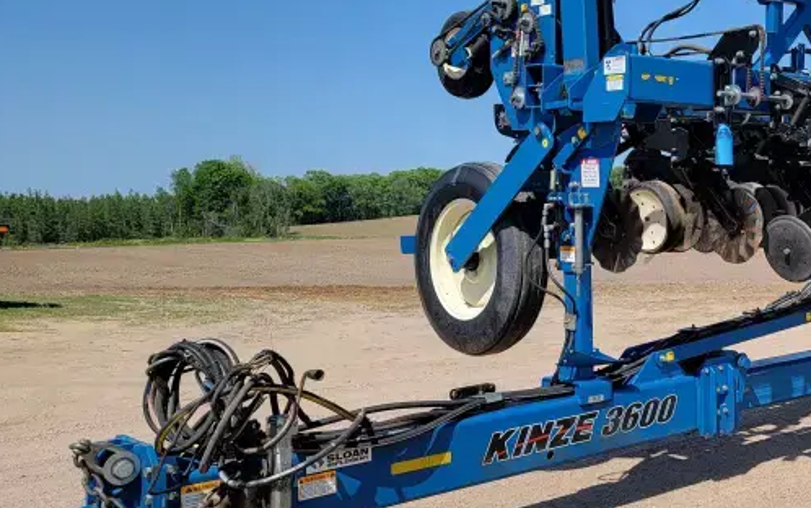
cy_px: 213
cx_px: 759
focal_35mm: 49
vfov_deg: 26.4
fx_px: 1084
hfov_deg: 37.8
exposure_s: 1/909
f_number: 1.8
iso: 16
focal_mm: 6.7
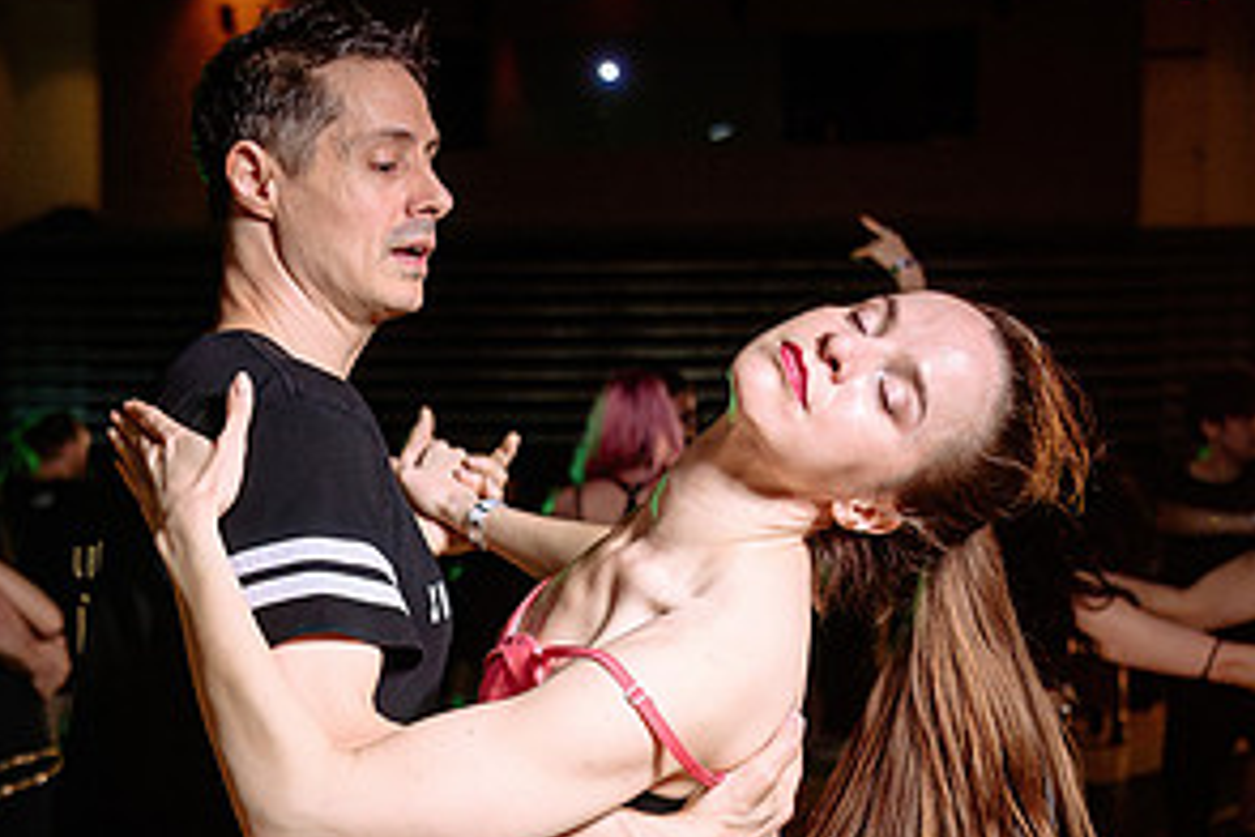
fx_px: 2475
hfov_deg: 28.4
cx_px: 518
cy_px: 677
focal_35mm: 71
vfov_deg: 19.0
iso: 800
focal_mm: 32
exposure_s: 1/160
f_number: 2.8
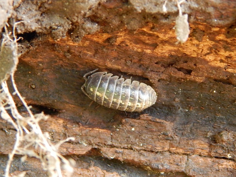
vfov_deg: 21.3
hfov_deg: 28.2
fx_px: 470
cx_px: 118
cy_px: 88
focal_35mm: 69
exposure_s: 1/60
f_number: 4.1
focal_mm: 12.3
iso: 400
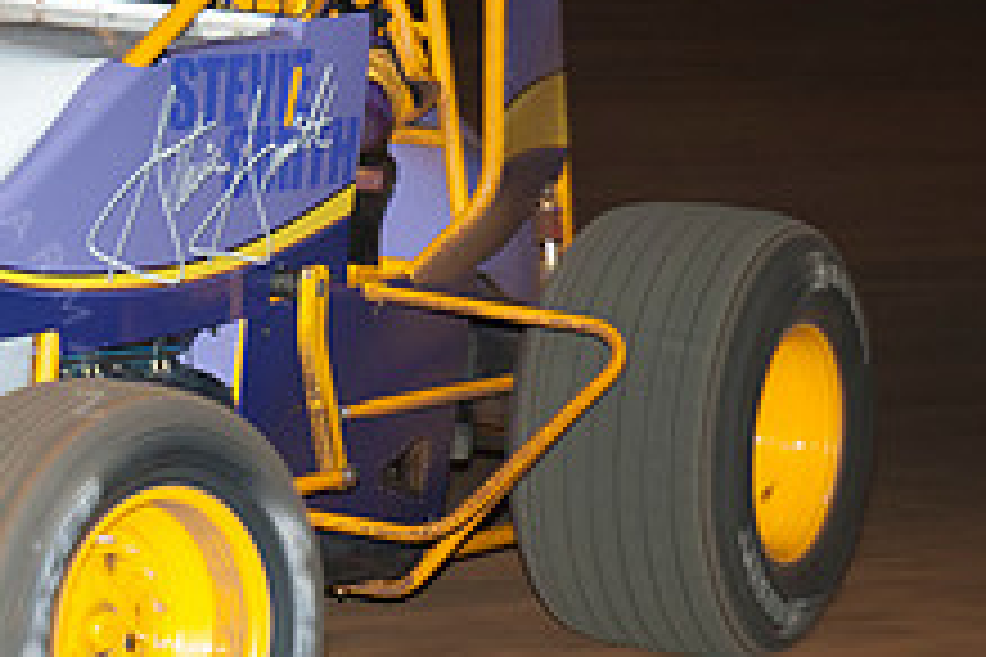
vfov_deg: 7.2
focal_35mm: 191
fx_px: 5231
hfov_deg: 10.6
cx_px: -171
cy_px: -22
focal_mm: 48
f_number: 4.5
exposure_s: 1/160
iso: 200
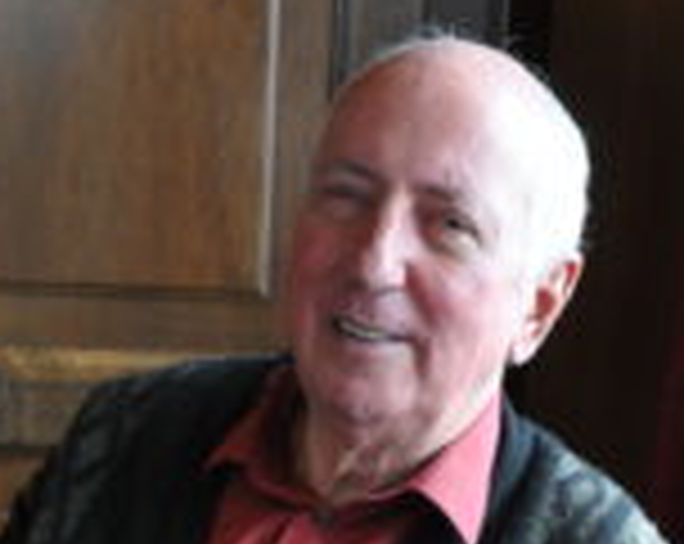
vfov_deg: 13.9
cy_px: 773
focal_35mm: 104
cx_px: 322
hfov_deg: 18.4
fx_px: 2109
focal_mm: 25
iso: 800
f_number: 4
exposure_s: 1/15
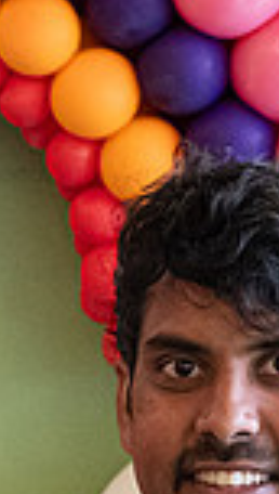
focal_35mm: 299
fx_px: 3915
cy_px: 600
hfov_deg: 4.0
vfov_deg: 7.1
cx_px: -341
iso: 3200
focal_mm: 50
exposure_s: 1/125
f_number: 2.8
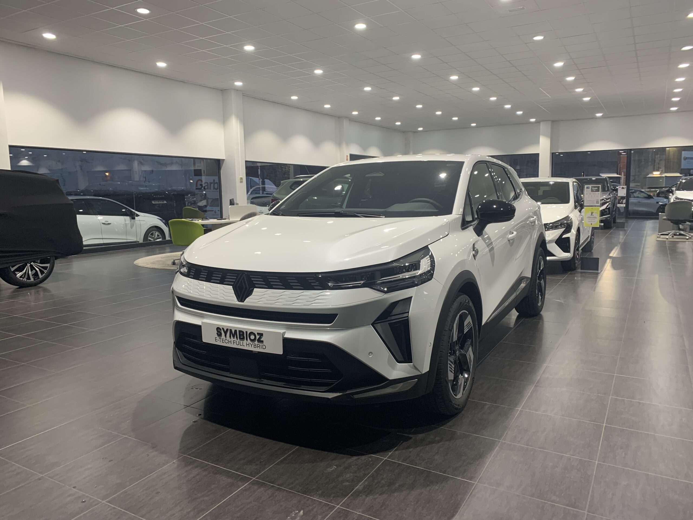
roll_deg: -1.5
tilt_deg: -4.8
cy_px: 260
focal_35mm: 26
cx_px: 346
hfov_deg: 67.3
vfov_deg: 53.1
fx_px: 521
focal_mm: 4.25
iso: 80
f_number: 1.8
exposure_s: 1/50
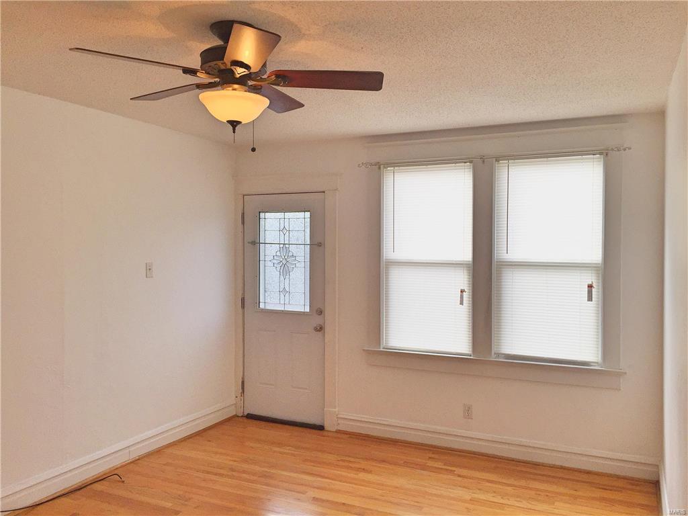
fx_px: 576
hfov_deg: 61.7
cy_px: 258
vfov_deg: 48.2
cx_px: 344
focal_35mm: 29
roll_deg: -0.4
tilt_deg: -0.2
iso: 32
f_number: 2.2
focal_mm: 4.15
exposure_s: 1/253
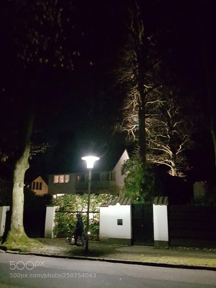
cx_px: 110
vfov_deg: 65.3
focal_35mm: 27
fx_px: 225
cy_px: 141
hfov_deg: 51.4
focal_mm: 4.2
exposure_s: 1/11
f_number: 1.7
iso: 2500
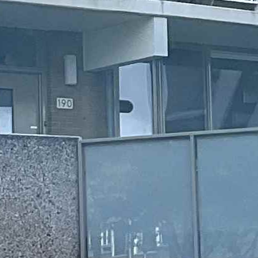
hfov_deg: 6.8
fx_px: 2108
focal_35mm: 250
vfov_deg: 7.0
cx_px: 477
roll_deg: +3.5
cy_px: 26
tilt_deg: +9.0
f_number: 1.8
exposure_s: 1/657
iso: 16
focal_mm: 3
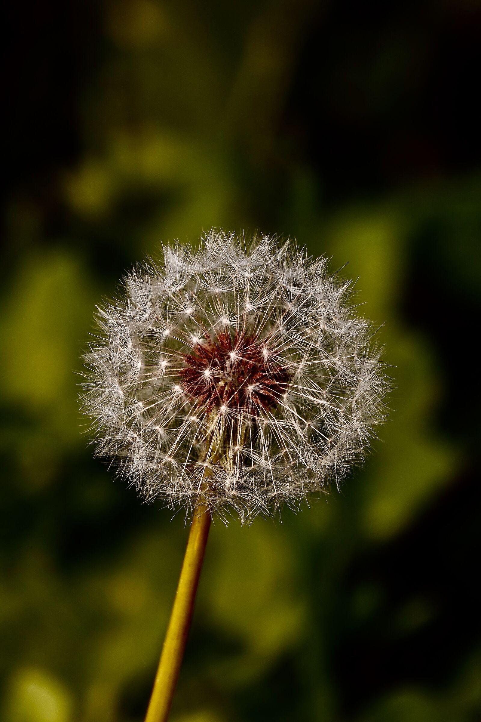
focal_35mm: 600
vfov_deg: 3.4
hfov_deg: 2.3
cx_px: 240
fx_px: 12024
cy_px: 361
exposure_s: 1/640
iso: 100
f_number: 4
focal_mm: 220
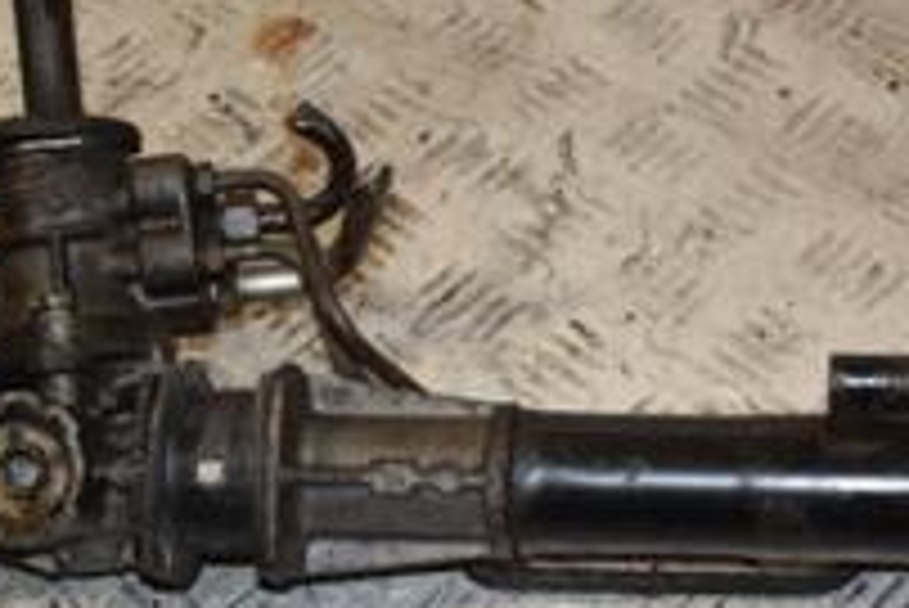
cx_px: 639
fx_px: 2362
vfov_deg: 14.7
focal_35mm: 93
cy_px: 302
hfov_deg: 21.7
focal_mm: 21
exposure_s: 1/200
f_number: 7.1
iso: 800
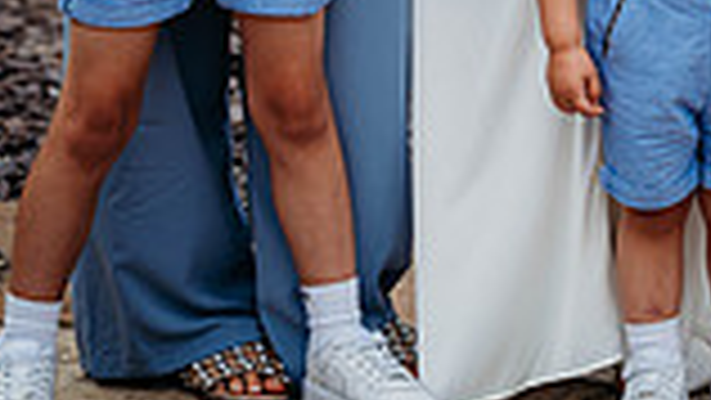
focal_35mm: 254
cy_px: -481
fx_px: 4790
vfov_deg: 4.7
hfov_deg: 8.5
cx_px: 605
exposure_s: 1/1600
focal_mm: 85
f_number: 2.2
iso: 100
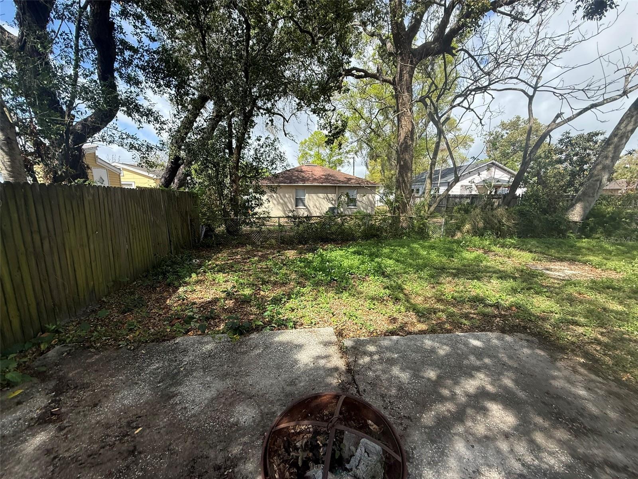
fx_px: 258
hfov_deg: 102.1
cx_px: 319
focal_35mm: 14
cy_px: 240
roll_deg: +0.0
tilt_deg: -9.9
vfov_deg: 85.7
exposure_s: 1/779
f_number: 2.2
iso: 64
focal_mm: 2.22
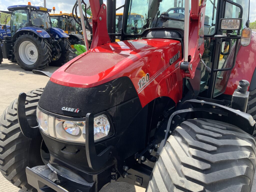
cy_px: 96
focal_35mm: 29
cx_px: 128
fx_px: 214
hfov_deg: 61.7
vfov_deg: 48.2
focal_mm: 3
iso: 16
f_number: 1.8
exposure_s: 1/540
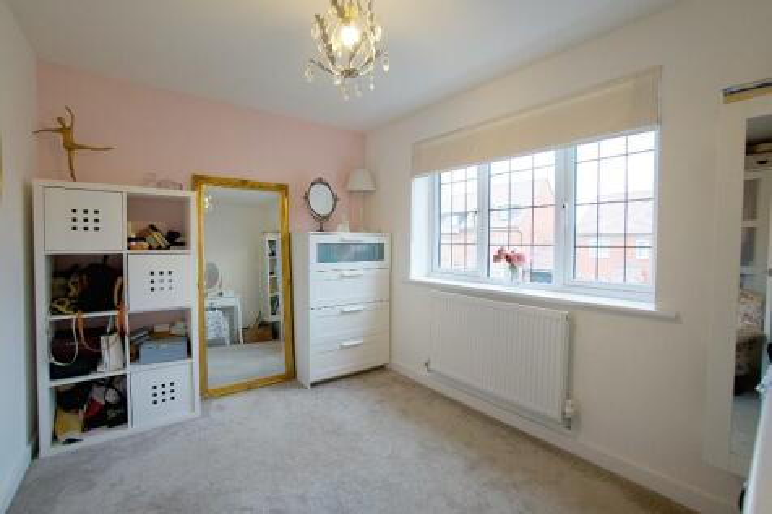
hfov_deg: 100.4
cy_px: 257
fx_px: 322
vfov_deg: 77.3
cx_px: 386
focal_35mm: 15
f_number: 4
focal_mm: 10
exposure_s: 1/160
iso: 640
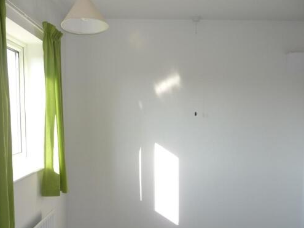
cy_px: 134
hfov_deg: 55.4
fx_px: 290
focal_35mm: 33
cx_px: 151
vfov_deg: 42.8
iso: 100
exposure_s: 1/80
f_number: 3.3
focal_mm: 4.7
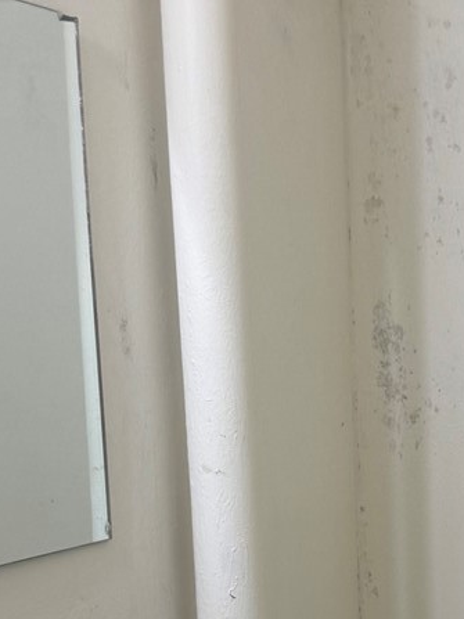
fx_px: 1538
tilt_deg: -11.3
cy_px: 620
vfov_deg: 21.9
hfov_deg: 16.7
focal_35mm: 86
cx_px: 503
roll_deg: +1.9
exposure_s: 1/120
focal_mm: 6.76
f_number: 1.78
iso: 125
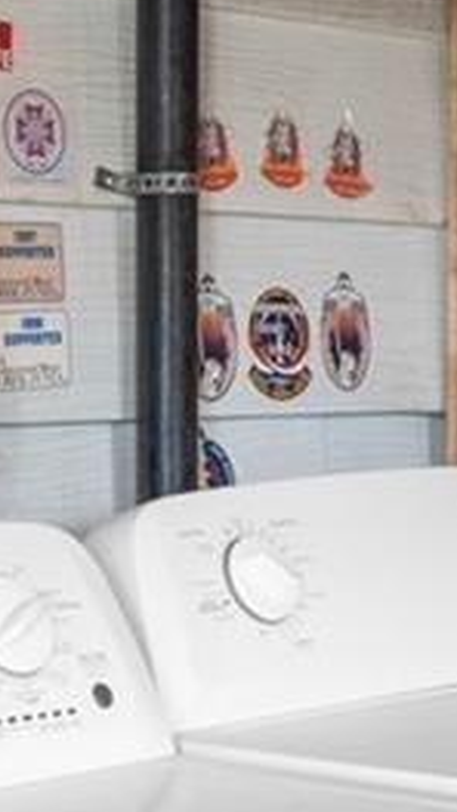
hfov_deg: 9.7
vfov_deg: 17.2
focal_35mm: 124
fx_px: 2674
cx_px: 482
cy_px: 262
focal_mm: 13
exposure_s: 1/45
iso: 320
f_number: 8
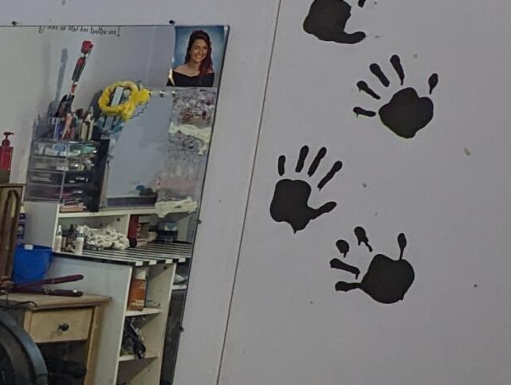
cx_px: -666
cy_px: 487
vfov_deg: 12.4
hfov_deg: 13.2
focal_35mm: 116
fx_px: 1714
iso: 84
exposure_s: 1/71.4
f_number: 1.85
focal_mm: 6.81
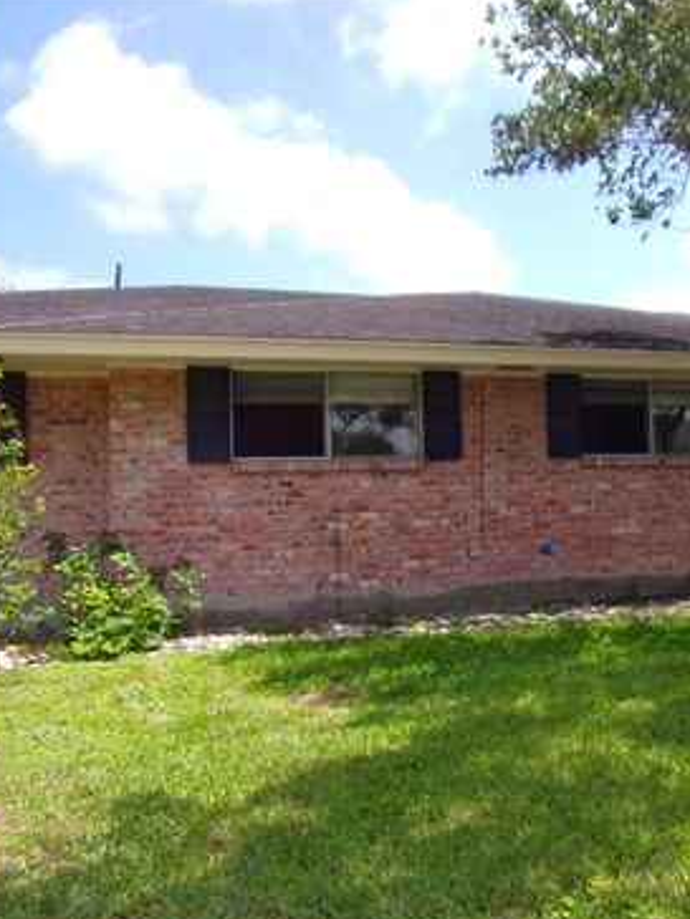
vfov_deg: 55.4
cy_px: 461
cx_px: 516
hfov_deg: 41.7
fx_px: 877
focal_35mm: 33
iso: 80
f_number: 3.3
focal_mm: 4.3
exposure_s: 1/680
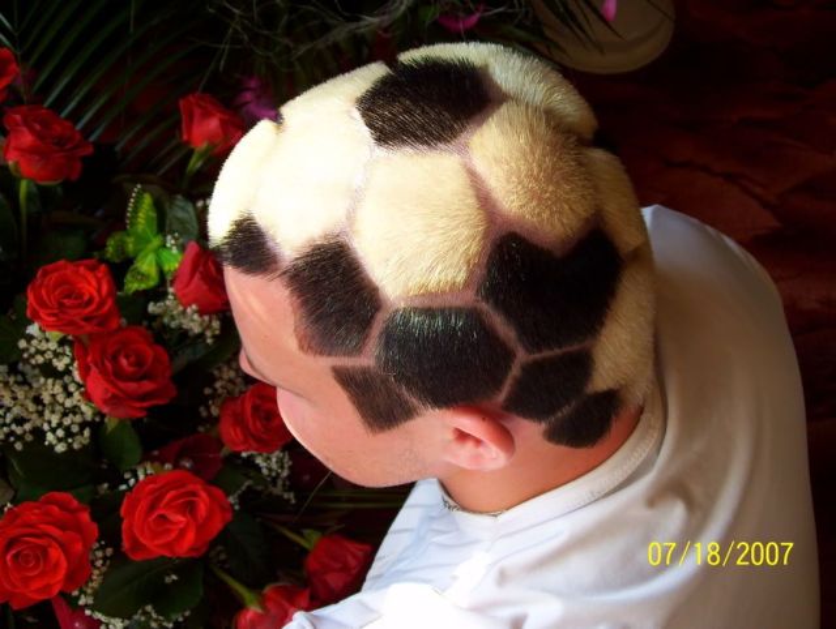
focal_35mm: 45
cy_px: 314
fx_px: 1088
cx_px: 418
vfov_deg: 32.3
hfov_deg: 42.0
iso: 80
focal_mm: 7.6
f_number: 3
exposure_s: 1/60
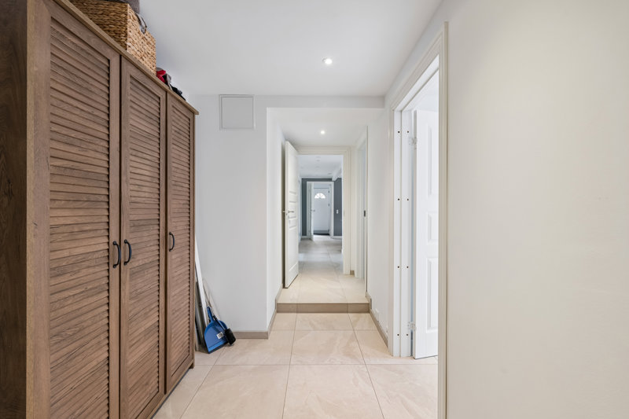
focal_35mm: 16
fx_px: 279
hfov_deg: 96.7
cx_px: 314
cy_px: 210
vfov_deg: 73.7
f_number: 8
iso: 125
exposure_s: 1/1.67
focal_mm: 16
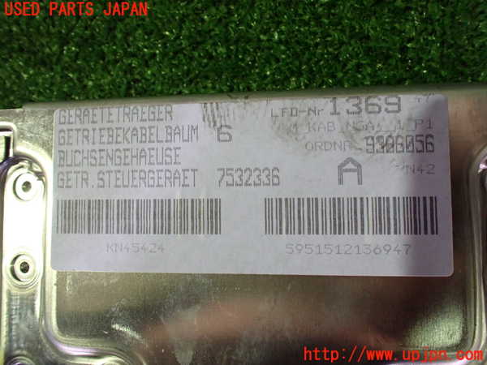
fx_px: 422
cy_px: 182
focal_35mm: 30
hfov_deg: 60.0
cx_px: 244
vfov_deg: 46.8
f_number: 2.3
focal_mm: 5.4
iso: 800
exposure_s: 1/80
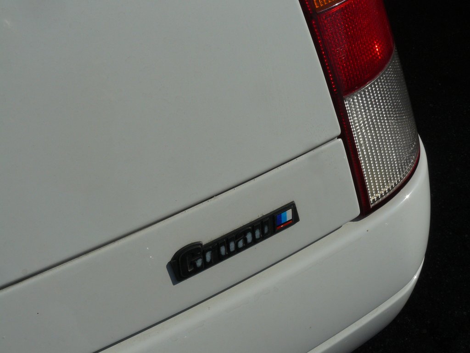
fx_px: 489
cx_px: 235
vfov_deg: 39.7
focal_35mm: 36
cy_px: 176
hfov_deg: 51.4
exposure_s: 1/800
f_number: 8
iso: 100
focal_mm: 6
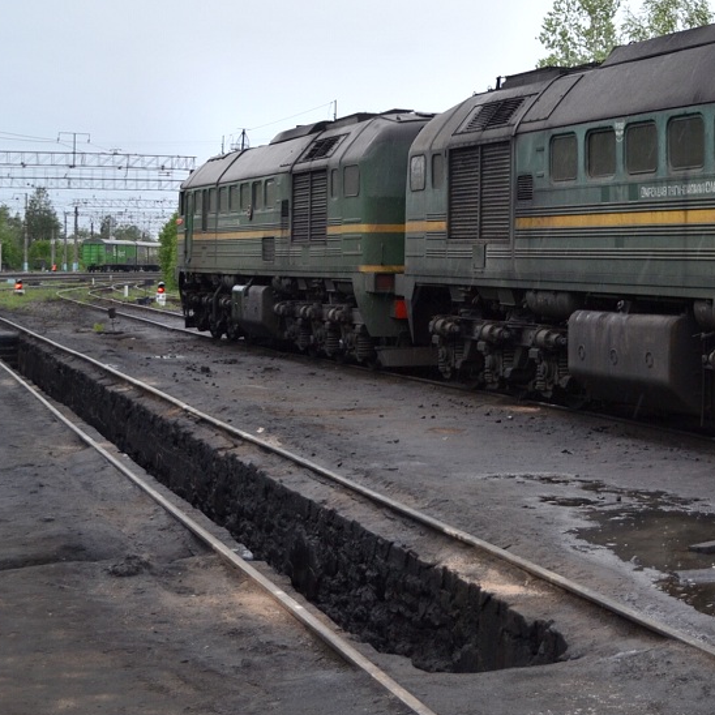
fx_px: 1566
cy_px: 239
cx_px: 763
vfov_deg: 25.6
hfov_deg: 24.2
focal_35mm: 67
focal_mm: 24
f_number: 4
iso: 200
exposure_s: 1/160
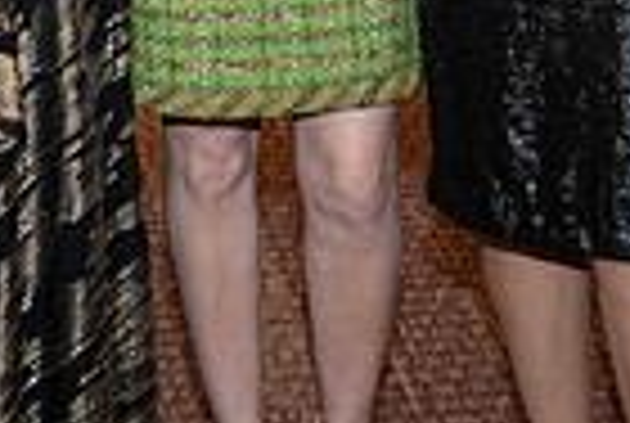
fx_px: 2245
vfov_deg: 9.9
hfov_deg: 15.9
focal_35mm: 128
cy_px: -453
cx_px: 130
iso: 800
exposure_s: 1/100
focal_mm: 29
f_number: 5.6
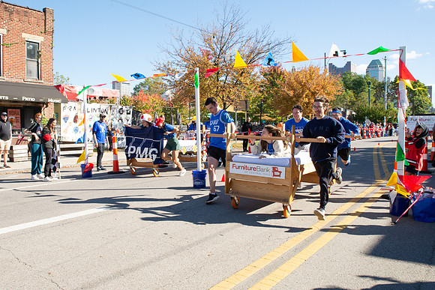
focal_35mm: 31
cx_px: 189
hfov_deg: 59.8
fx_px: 377
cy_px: 158
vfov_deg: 42.1
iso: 500
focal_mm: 24
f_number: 11
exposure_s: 1/320
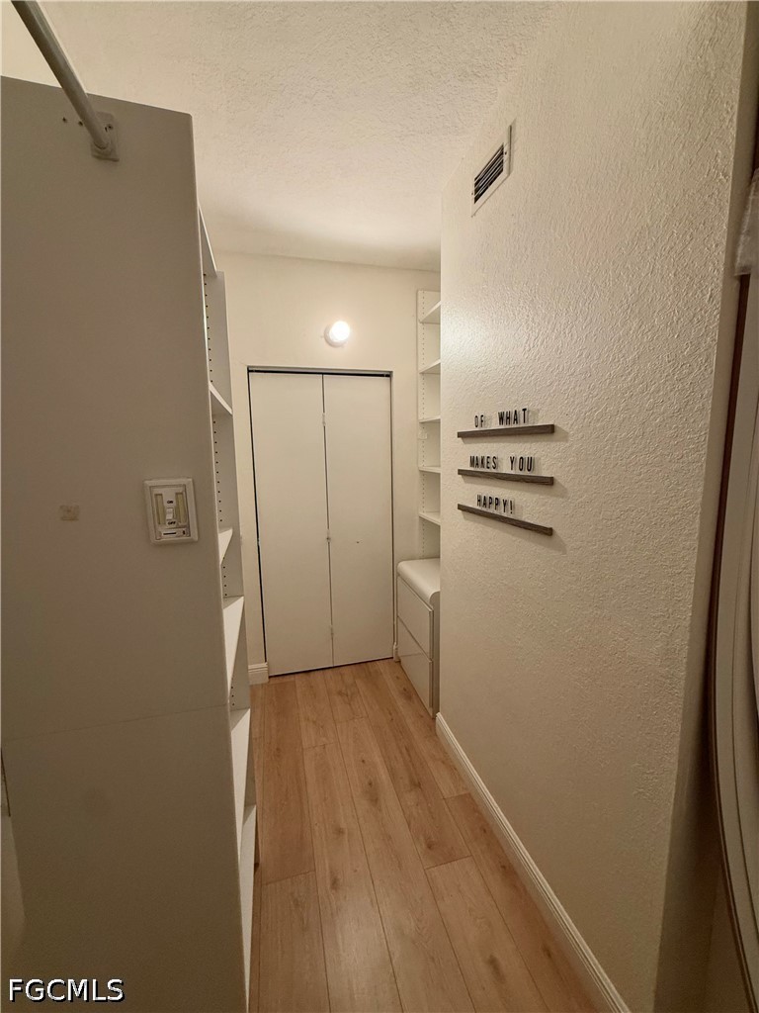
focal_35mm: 14
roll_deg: +1.4
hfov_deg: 85.7
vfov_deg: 102.1
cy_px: 506
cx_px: 380
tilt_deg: -8.2
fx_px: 409
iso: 320
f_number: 2.2
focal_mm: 2.22
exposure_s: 1/60
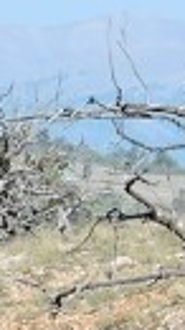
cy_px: 282
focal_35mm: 1331
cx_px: -210
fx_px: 11623
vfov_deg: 1.6
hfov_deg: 0.9
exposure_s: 1/500
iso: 100
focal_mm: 27.6
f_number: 4.4
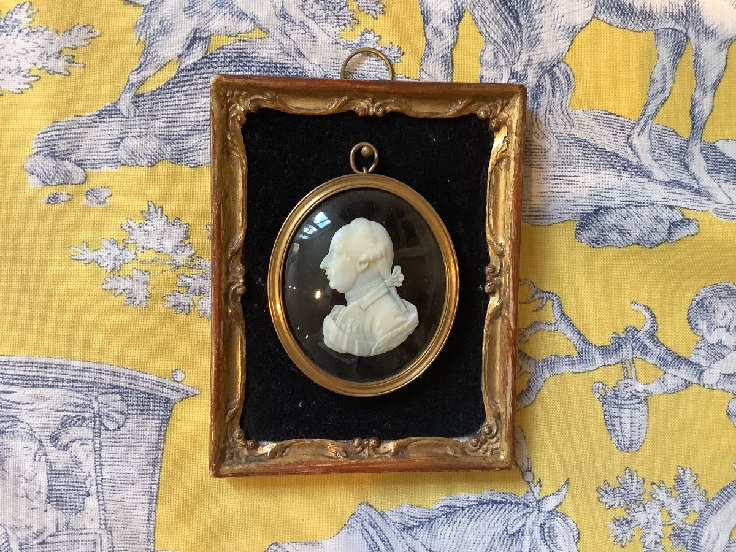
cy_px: 276
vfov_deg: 45.4
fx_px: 659
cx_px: 368
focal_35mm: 31
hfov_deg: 58.4
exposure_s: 1/50
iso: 250
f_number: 2.4
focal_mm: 3.3
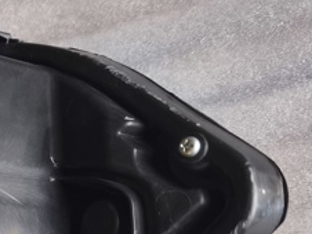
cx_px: -64
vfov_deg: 21.9
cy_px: 227
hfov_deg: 26.5
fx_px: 586
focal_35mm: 65
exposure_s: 1/100
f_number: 1.7
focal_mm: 5.35
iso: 160
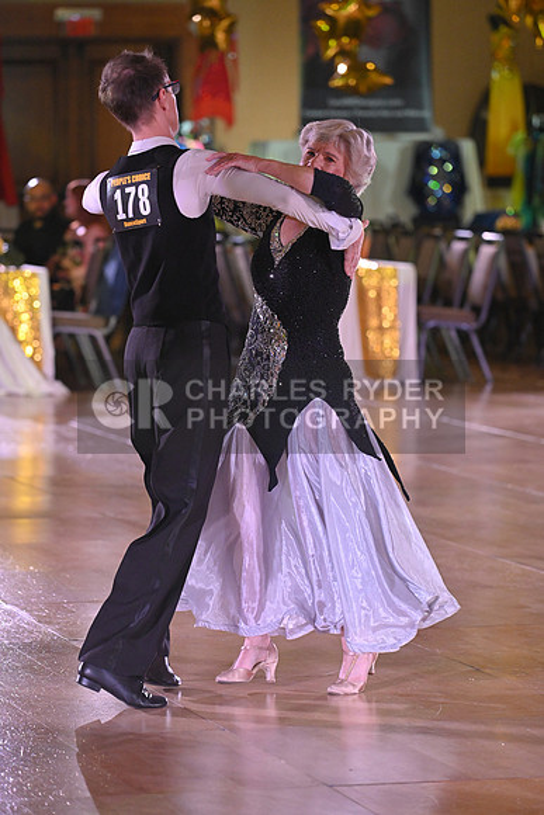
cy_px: 408
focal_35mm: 175
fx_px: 3964
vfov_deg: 11.7
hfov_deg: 7.9
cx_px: 272
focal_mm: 175
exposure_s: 1/400
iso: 3200
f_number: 5
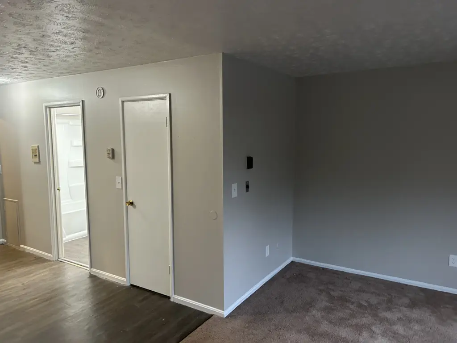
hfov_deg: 67.3
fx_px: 343
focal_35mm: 26
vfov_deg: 53.1
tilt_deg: -6.0
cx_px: 228
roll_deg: +0.0
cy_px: 172
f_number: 1.5
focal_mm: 5.7
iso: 500
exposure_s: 1/60
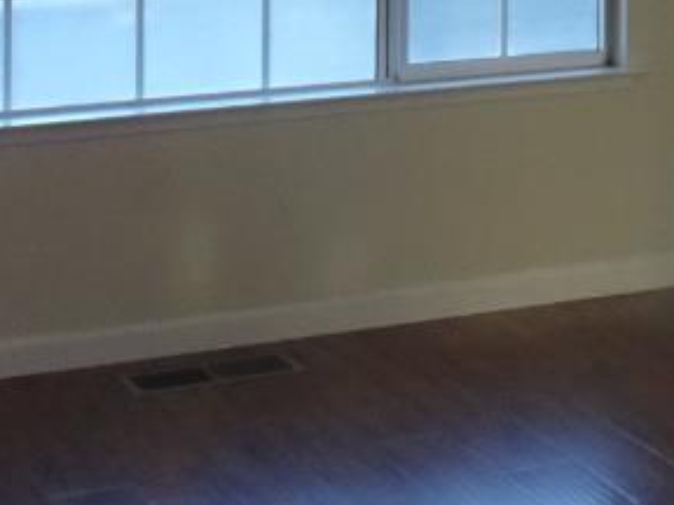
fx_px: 2434
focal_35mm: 125
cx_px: 850
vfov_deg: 11.1
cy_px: -368
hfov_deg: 15.1
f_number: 3.5
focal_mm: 4.1
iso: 125
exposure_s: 1/30
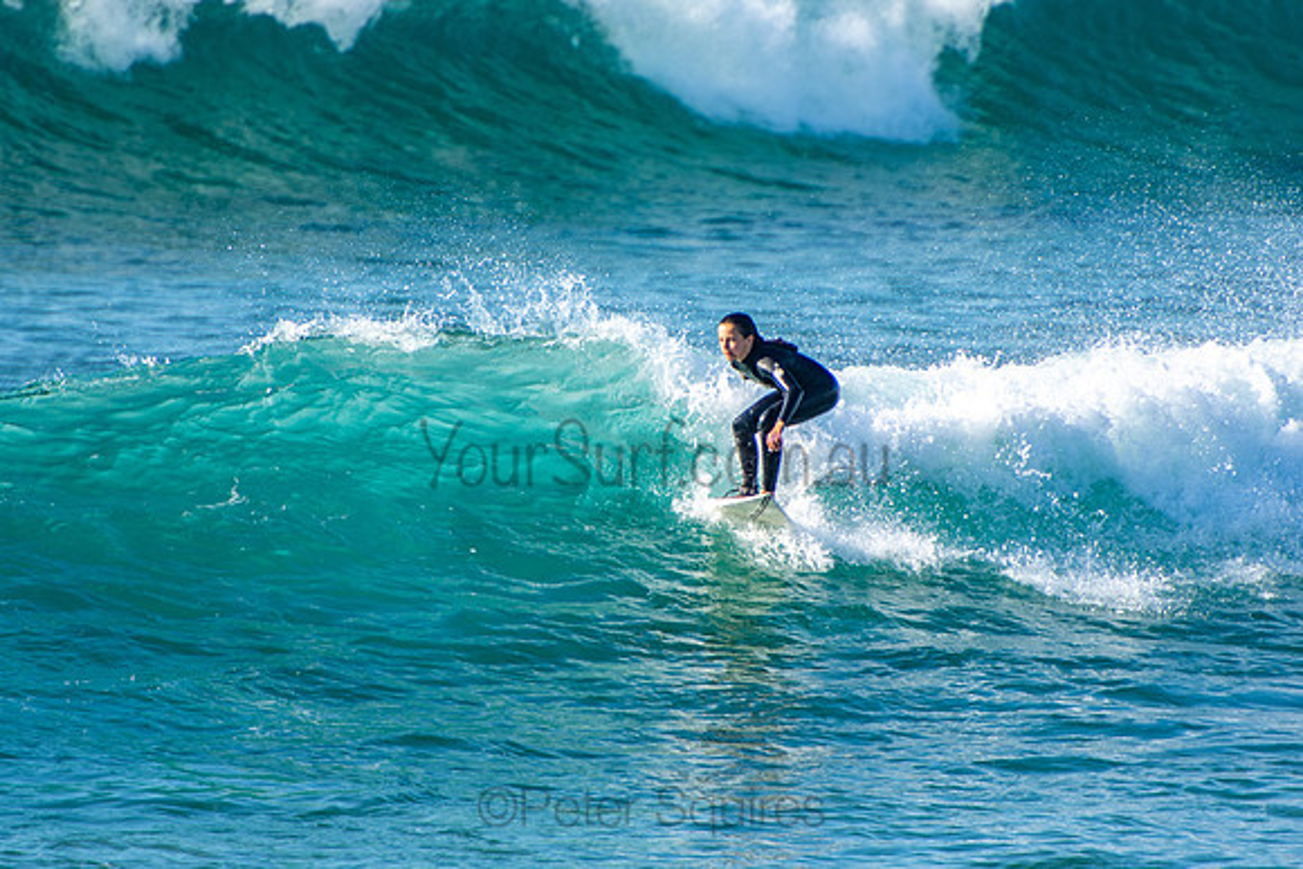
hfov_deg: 3.4
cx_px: 652
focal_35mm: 600
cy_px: 434
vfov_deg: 2.3
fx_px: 21721
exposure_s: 1/400
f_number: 5.6
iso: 125
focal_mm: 400
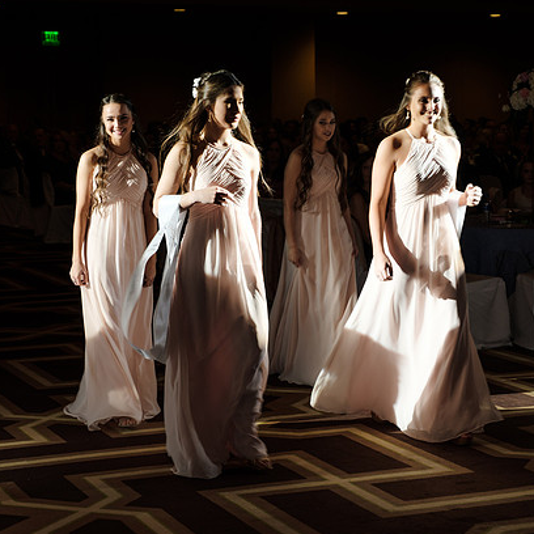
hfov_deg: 19.7
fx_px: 1536
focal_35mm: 88
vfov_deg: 19.7
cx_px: 312
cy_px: 270
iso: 200
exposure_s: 1/60
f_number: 4
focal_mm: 45.5
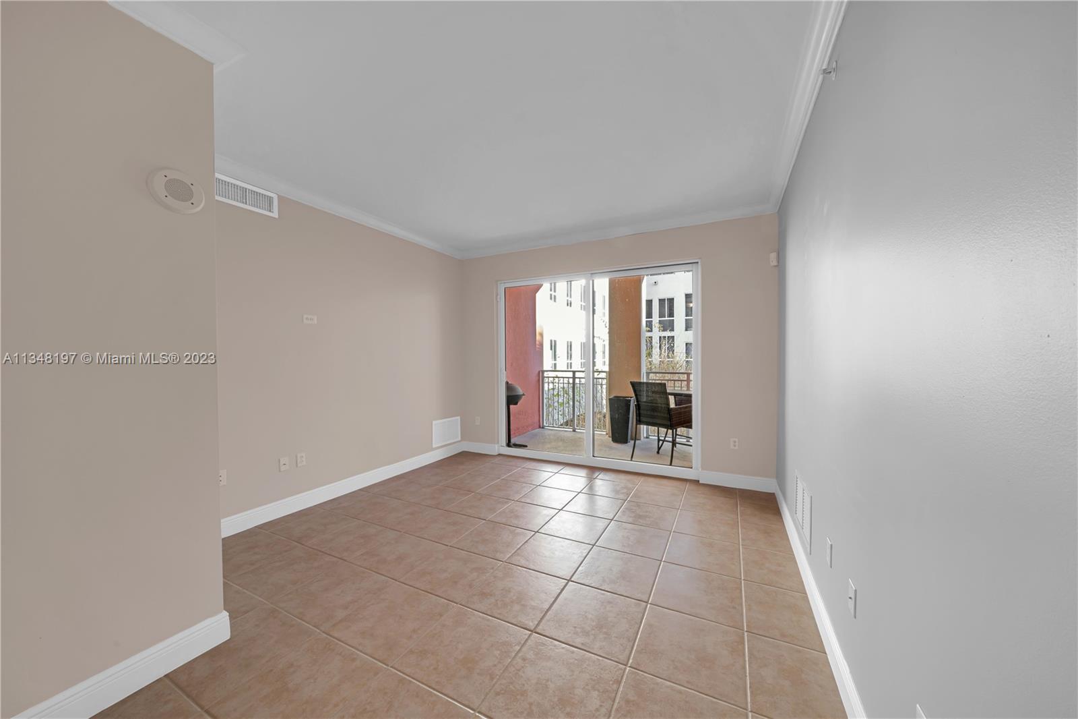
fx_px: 359
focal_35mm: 12
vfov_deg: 90.0
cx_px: 539
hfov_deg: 112.6
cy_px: 360
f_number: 11
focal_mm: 12
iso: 50
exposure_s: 1/1.67
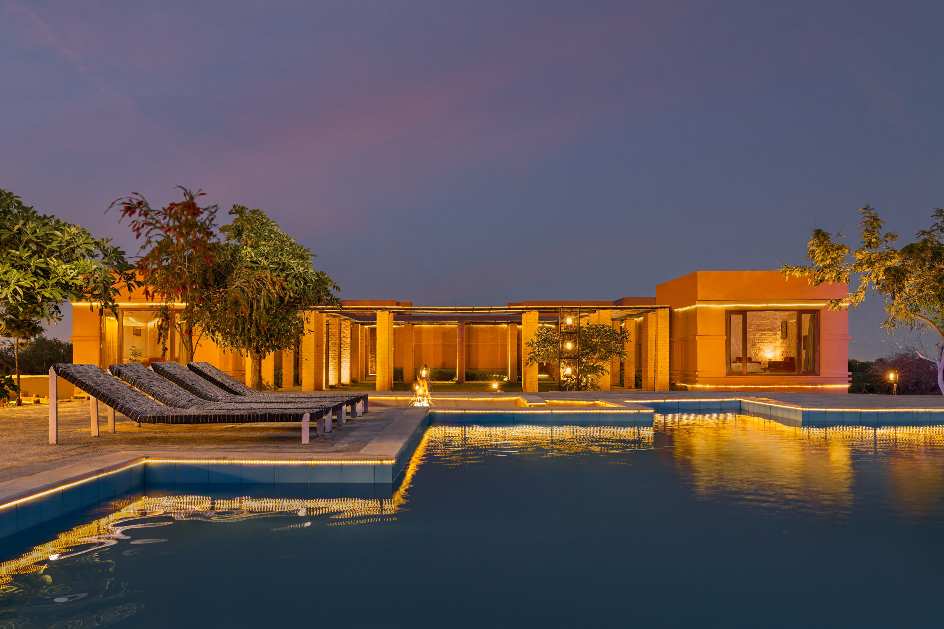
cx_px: 472
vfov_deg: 43.6
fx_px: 787
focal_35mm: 30
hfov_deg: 61.9
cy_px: 314
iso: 100
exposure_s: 5
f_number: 8
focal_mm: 30
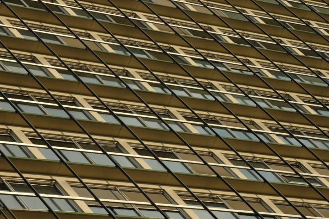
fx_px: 1438
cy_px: 110
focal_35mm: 158
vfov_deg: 8.7
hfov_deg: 13.1
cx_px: 164
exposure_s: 1/200
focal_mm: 105
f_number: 13
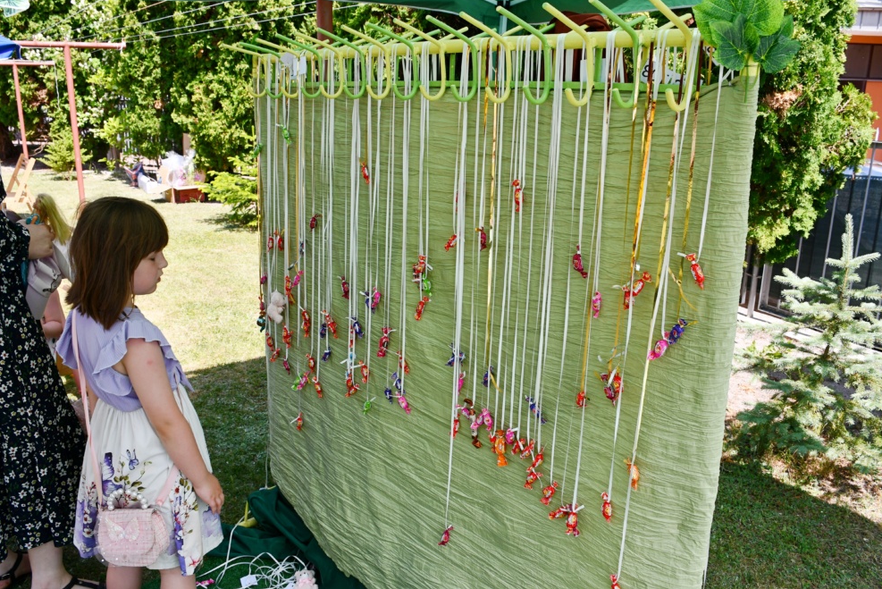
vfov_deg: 46.4
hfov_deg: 65.4
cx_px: 438
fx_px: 686
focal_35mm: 28
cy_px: 285
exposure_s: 1/250
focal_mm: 18
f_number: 8
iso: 160
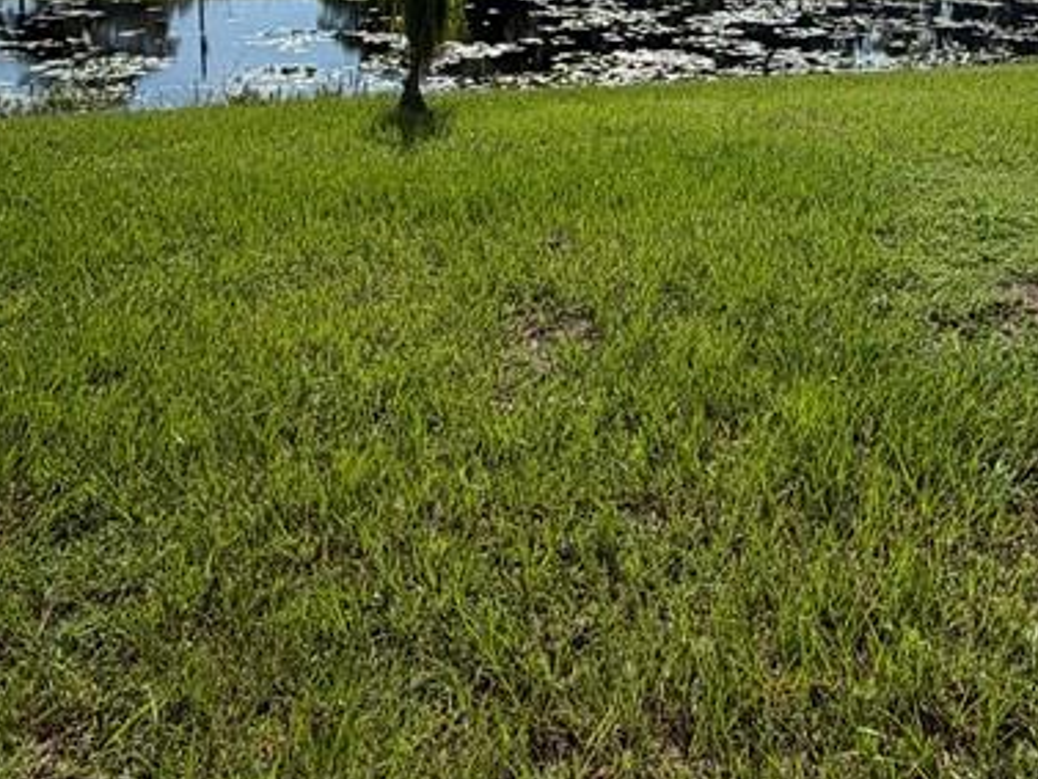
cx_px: 845
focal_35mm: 38
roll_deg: -1.7
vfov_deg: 33.2
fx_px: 1140
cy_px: -69
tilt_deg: -2.2
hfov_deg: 46.2
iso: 20
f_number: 2.2
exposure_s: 1/1795
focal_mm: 2.22
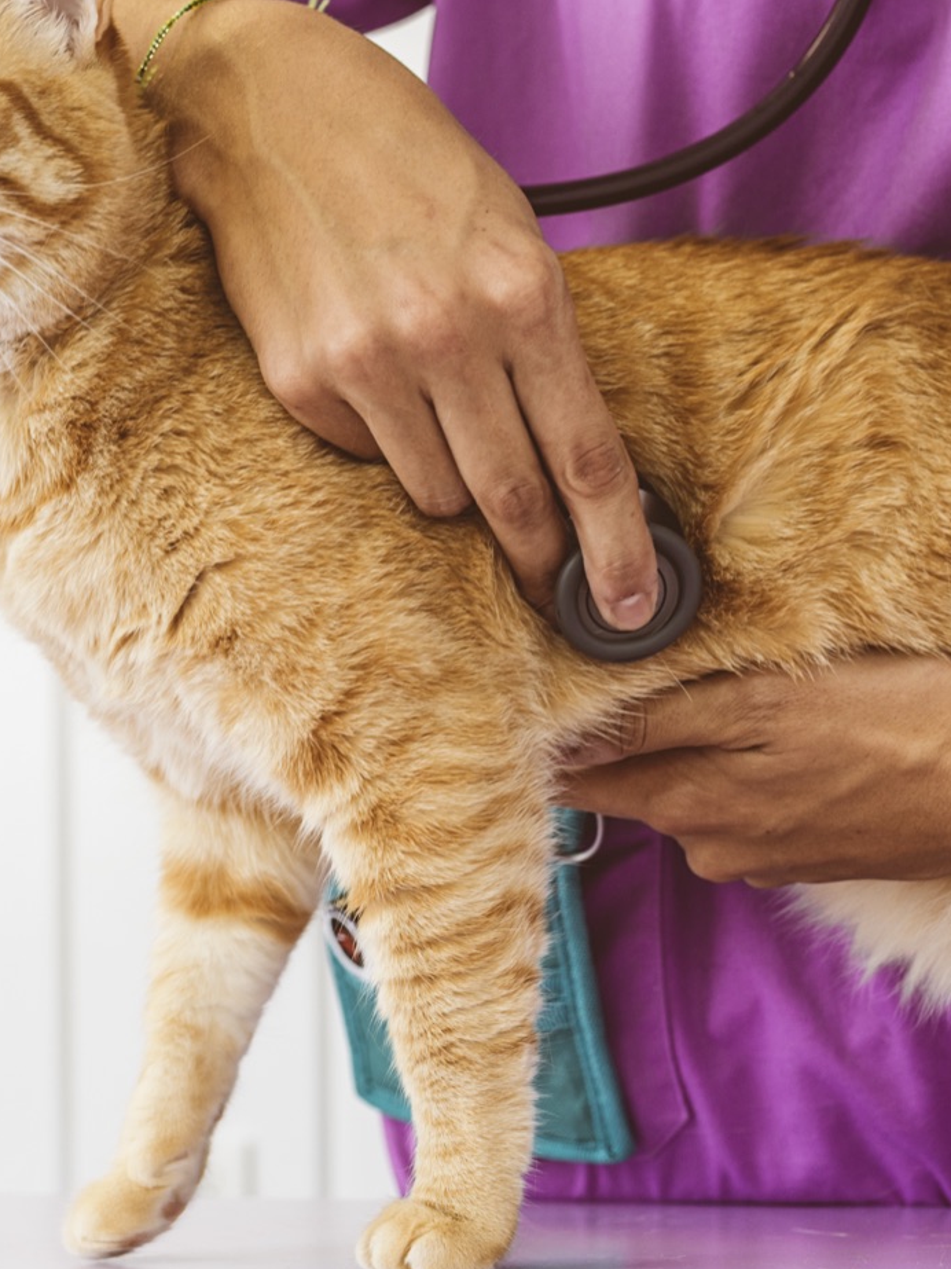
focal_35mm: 70
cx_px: -73
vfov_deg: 27.7
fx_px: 2565
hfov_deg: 20.1
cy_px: 505
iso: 320
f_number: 4
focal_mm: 35
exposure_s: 1/100
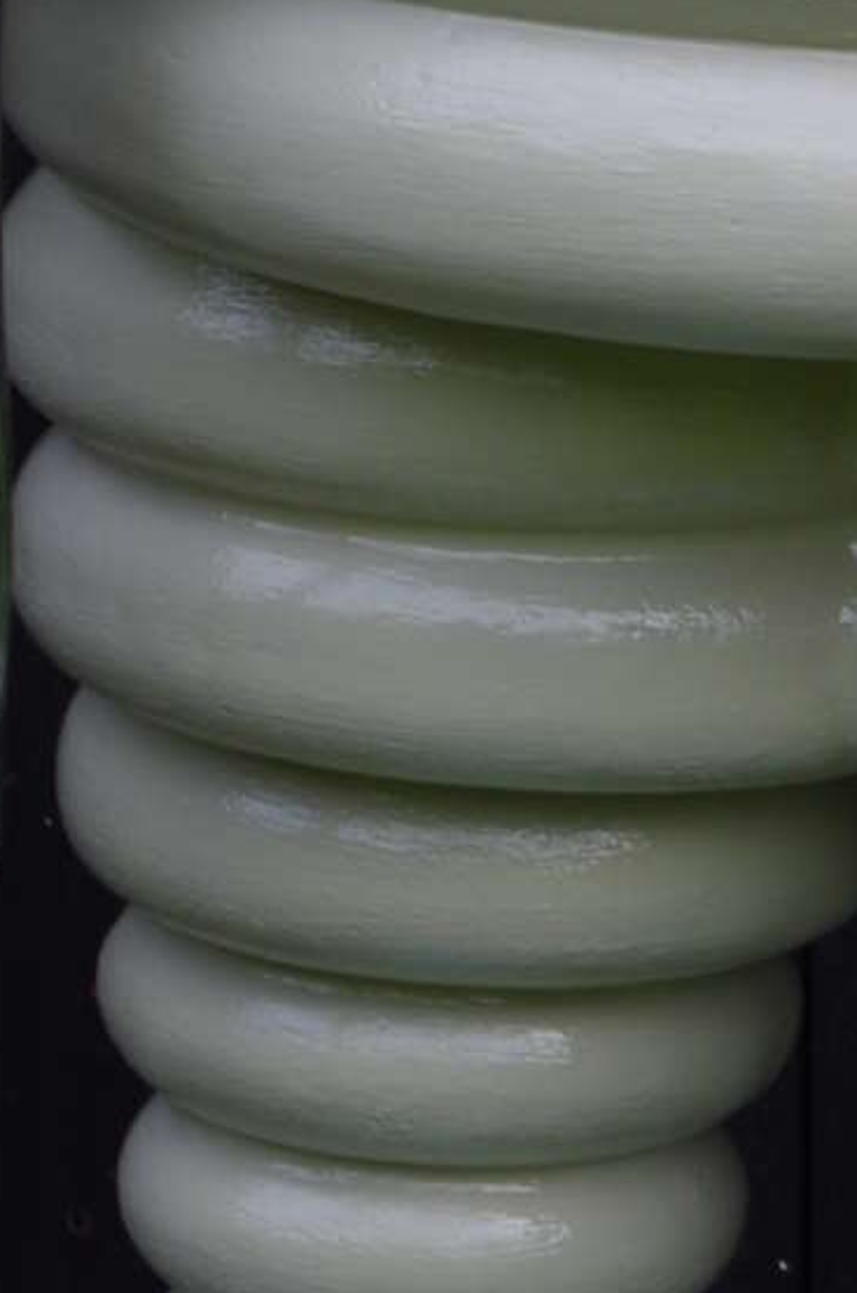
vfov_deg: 5.9
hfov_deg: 3.9
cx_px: 1011
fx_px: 12516
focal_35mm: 349
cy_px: -35
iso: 100
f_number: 4.5
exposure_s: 1/100
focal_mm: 42.5
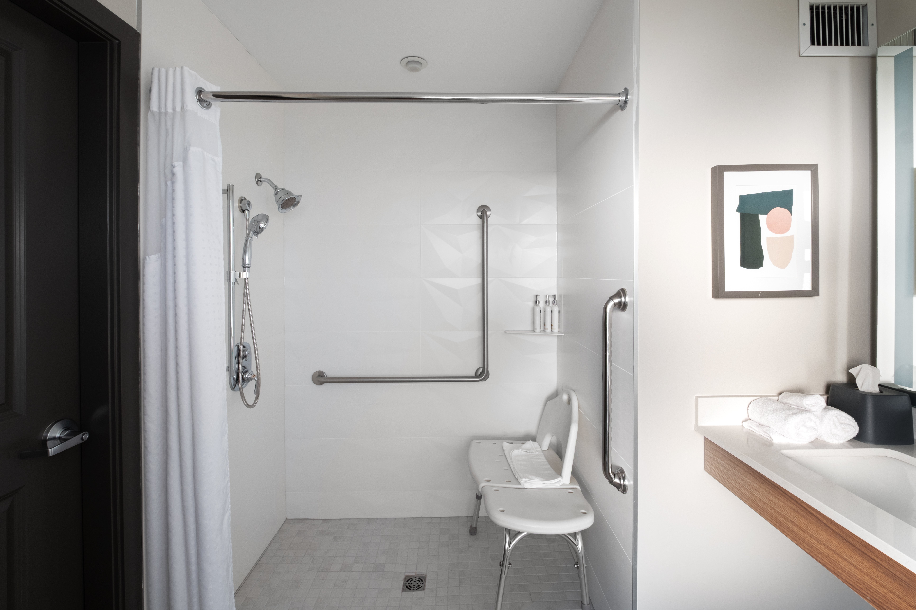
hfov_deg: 100.4
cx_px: 458
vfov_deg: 77.3
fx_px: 382
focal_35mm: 15
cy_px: 305
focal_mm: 10
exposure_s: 1/8
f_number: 10
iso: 200
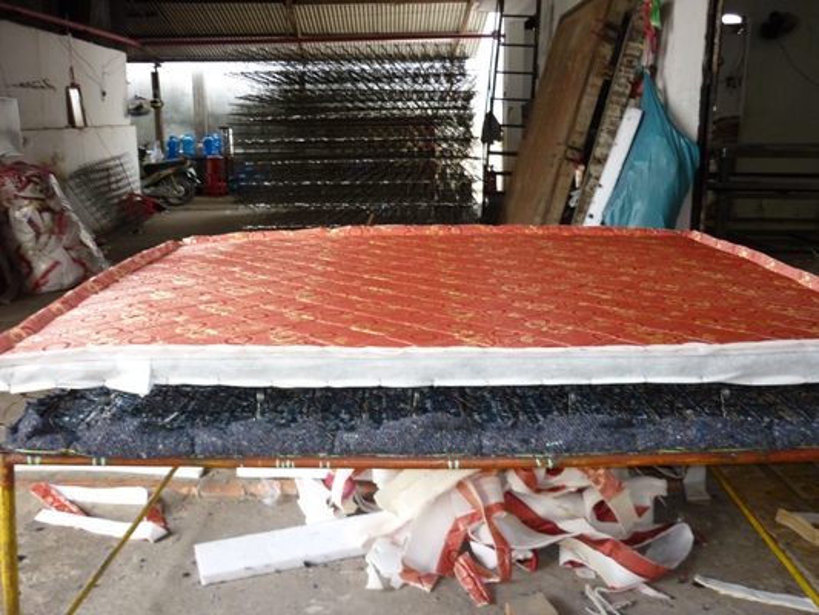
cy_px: 308
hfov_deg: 55.3
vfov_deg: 43.0
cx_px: 410
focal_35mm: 33
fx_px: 781
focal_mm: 5.5
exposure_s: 1/40
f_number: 2.8
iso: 100
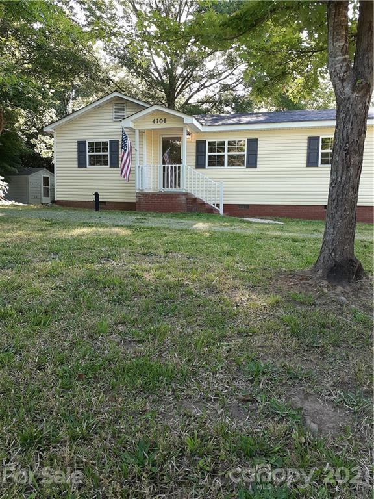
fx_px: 389
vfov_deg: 65.3
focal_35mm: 27
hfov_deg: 51.4
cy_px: 250
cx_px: 187
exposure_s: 1/120
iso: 50
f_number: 1.9
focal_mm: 3.6
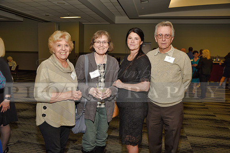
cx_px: 115
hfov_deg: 63.6
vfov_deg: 45.0
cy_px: 76
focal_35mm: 29
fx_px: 185
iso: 200
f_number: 5
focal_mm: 29
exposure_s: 1/60
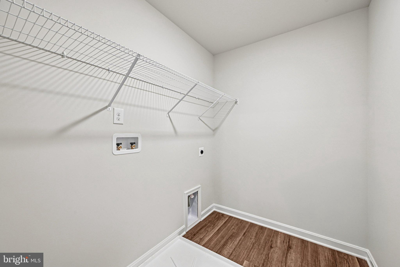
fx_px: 156
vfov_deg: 81.2
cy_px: 134
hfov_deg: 104.3
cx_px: 200
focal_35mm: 14
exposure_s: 1/10
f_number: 8
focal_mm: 14
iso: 400
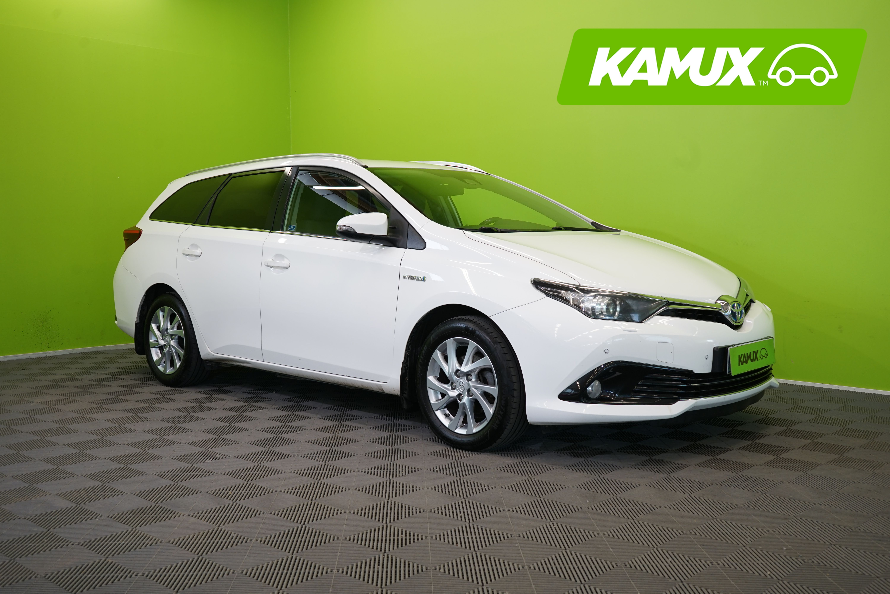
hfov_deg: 53.1
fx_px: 890
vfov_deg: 36.9
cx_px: 445
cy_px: 297
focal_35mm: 36
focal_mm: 36
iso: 400
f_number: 6.3
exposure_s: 1/40
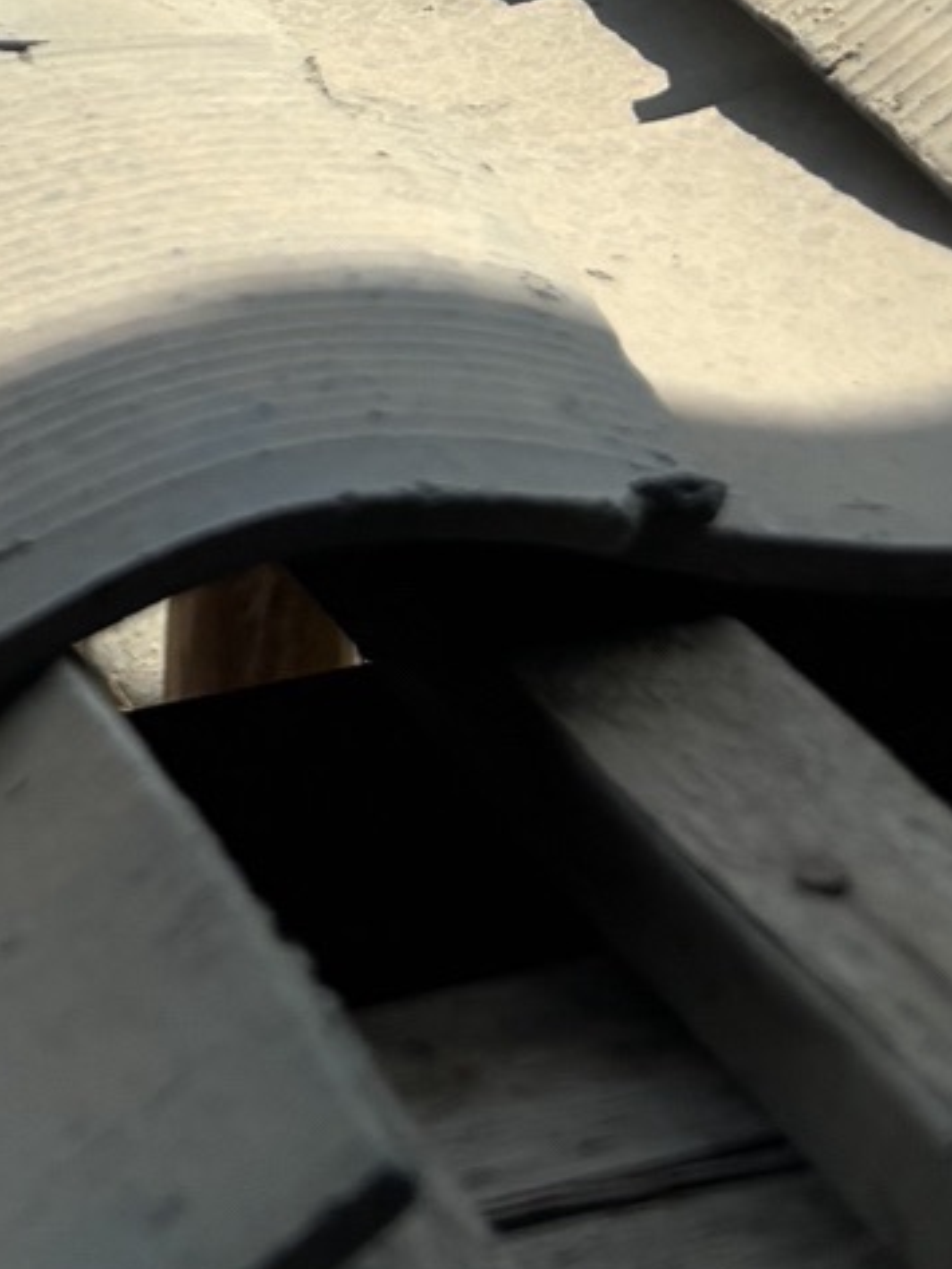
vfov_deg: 14.4
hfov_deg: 12.9
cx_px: -359
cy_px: -1376
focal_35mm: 110
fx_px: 4032
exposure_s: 1/2933
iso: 50
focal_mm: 5.96
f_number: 1.6
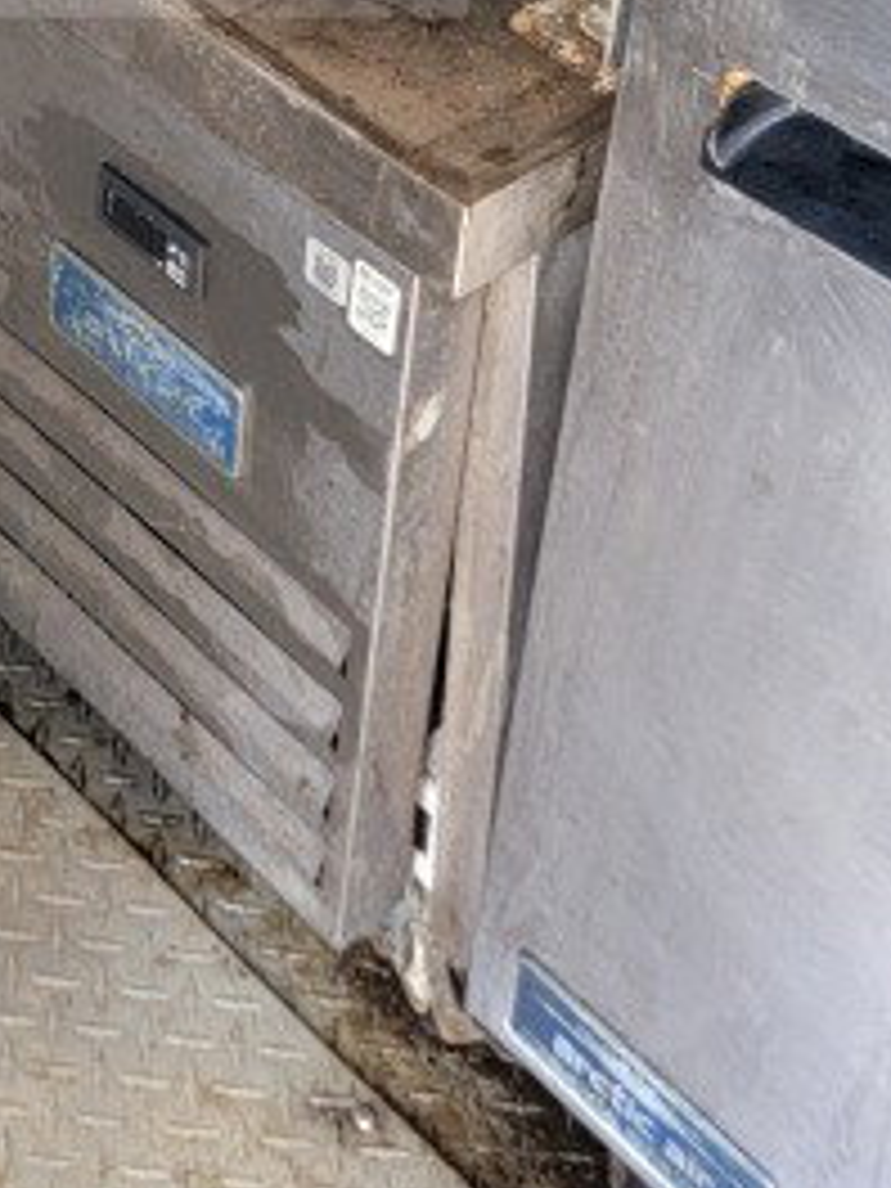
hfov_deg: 19.2
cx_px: -40
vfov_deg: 23.4
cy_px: -340
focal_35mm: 74
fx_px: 2540
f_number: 1.8
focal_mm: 6.7
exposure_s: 1/120
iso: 200
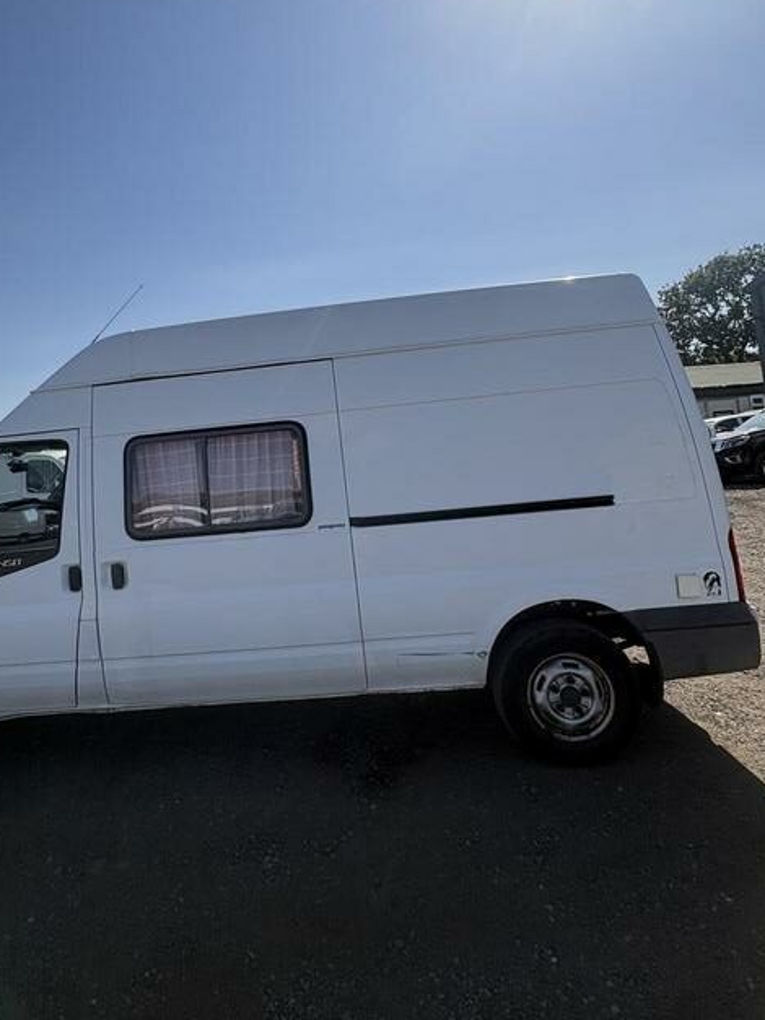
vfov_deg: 80.5
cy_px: 395
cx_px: 288
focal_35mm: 20
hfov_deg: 65.0
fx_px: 590
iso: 50
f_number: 2.2
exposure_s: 1/3106
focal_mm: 2.22
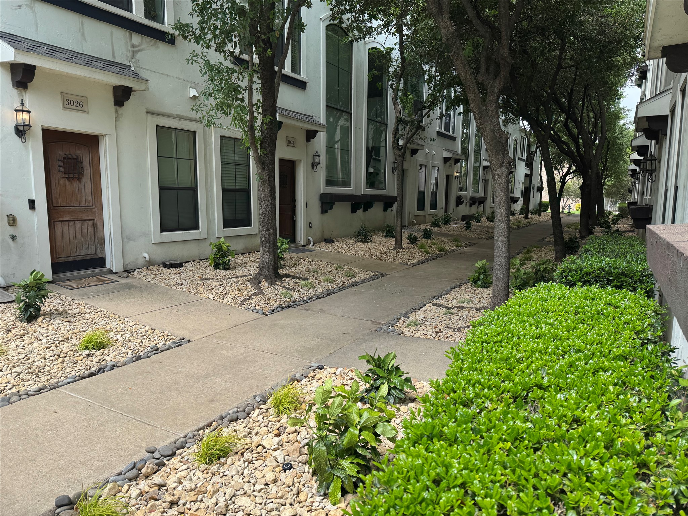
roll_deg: -0.6
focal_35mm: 24
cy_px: 258
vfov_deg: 56.8
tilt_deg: -8.1
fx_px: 477
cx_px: 344
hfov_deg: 71.6
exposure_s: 1/1311
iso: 80
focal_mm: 6.76
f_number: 1.78
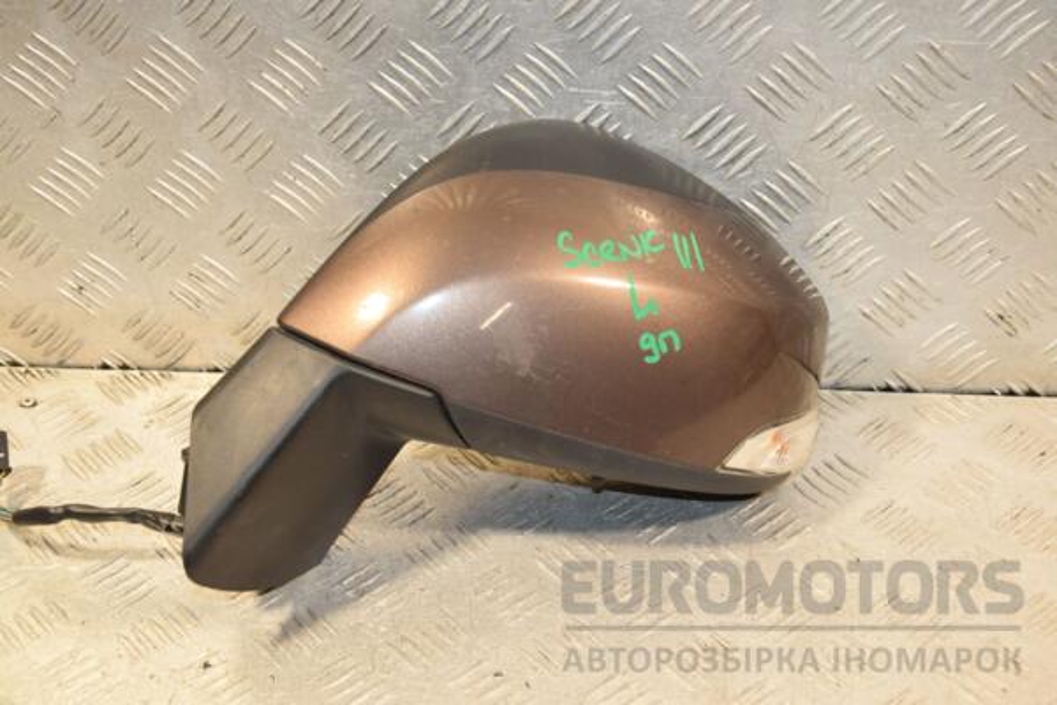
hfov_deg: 31.9
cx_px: 528
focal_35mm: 63
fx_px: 1850
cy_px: 352
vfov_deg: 21.6
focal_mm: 42
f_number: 6.3
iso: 800
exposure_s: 1/200
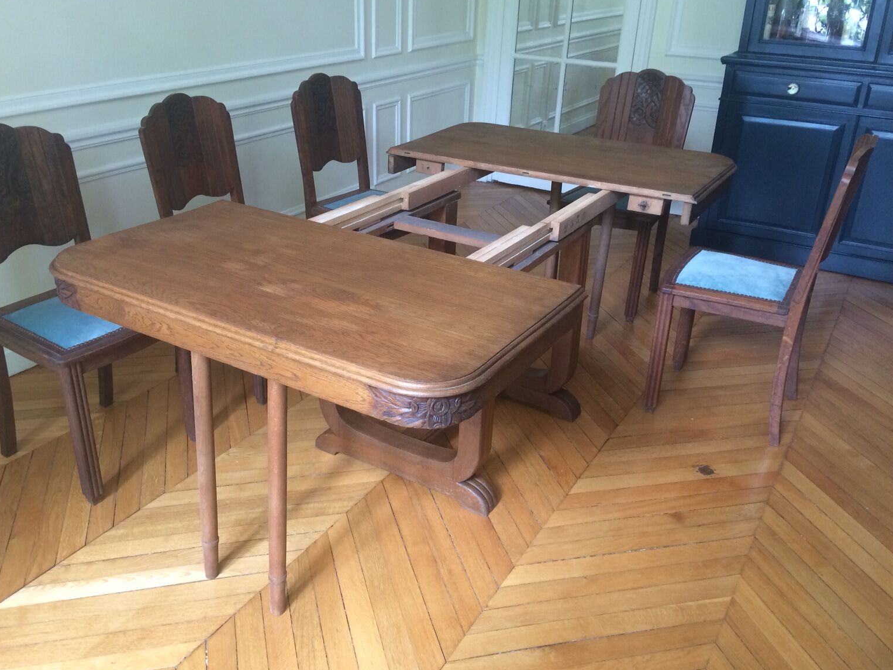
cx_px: 417
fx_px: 800
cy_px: 322
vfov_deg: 45.4
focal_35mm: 31
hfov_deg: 58.3
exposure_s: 1/33
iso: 125
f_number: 2.2
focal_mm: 4.15
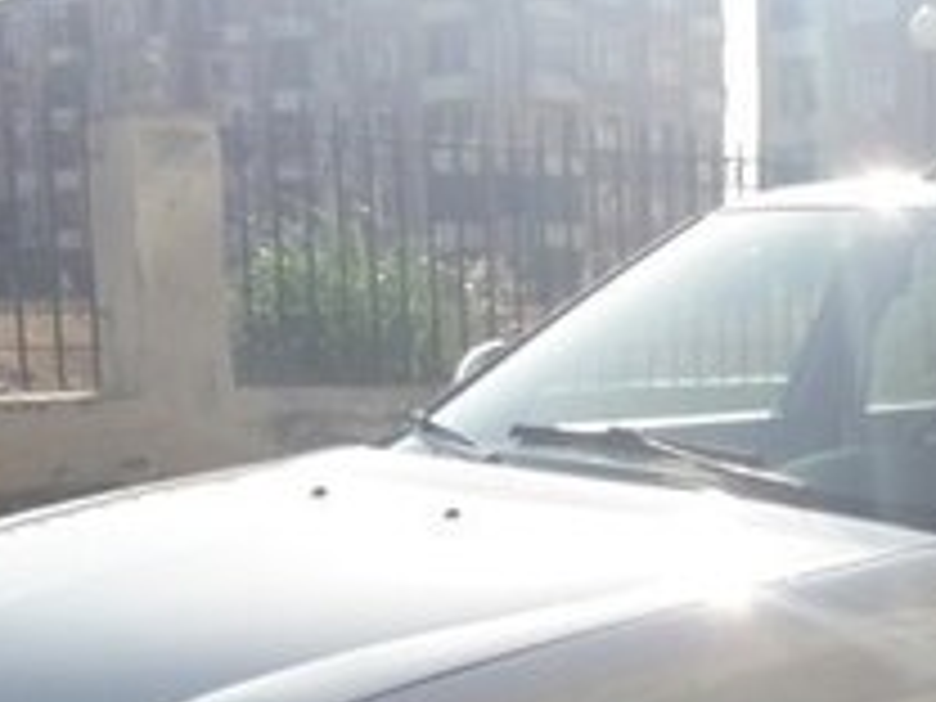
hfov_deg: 21.5
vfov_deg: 16.0
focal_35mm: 89
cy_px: 821
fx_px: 2407
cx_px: 868
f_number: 1.9
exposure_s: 1/1733
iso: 40
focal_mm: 3.7
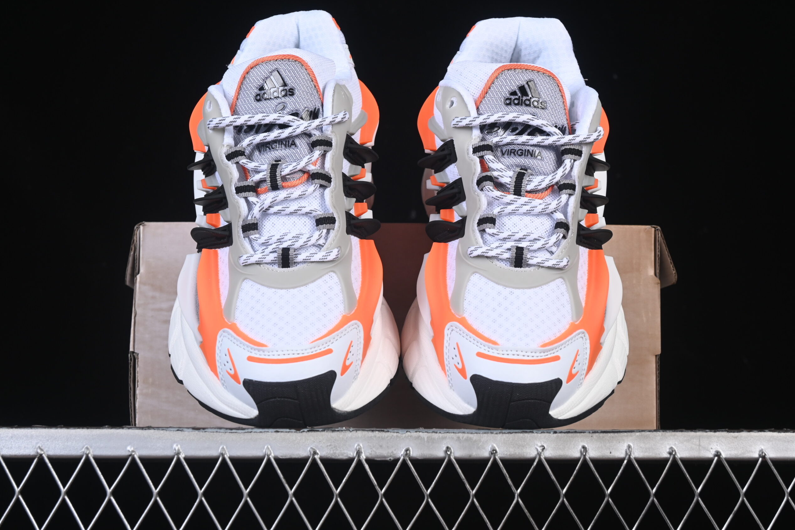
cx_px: 397
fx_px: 1678
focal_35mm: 76
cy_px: 262
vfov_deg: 17.9
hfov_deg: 26.7
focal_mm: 50
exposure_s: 1/80
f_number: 8
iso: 160
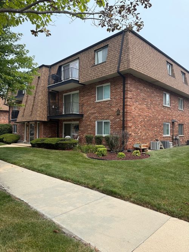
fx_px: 175
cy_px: 126
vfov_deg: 71.6
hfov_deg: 56.8
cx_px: 94
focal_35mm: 24
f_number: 1.78
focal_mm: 6.76
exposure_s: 1/1949
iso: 100
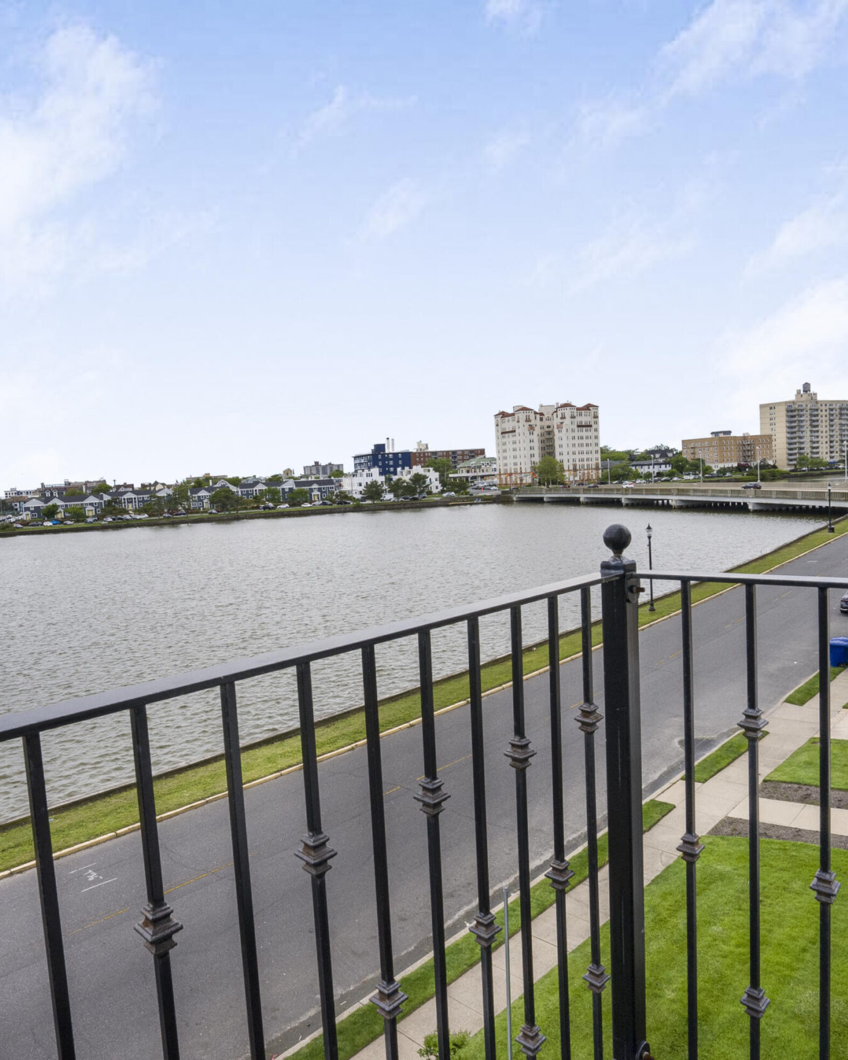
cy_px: 539
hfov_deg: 60.5
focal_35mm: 23
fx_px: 721
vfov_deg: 72.6
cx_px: 347
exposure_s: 1/60
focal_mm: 16
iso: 640
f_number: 20
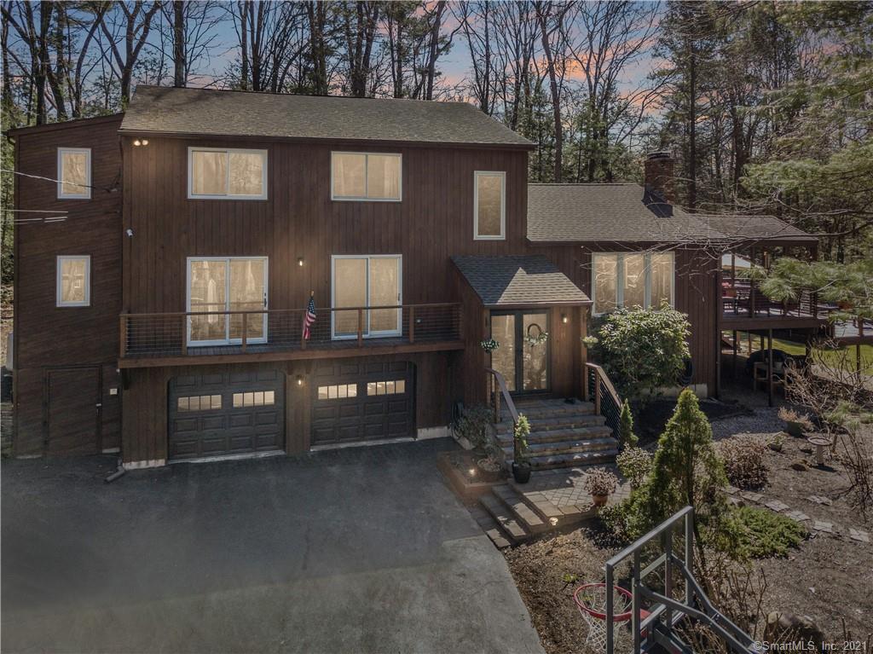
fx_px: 655
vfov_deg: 53.0
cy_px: 327
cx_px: 436
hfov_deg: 67.3
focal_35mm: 26
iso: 100
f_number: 2.2
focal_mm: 4.7
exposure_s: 1/320
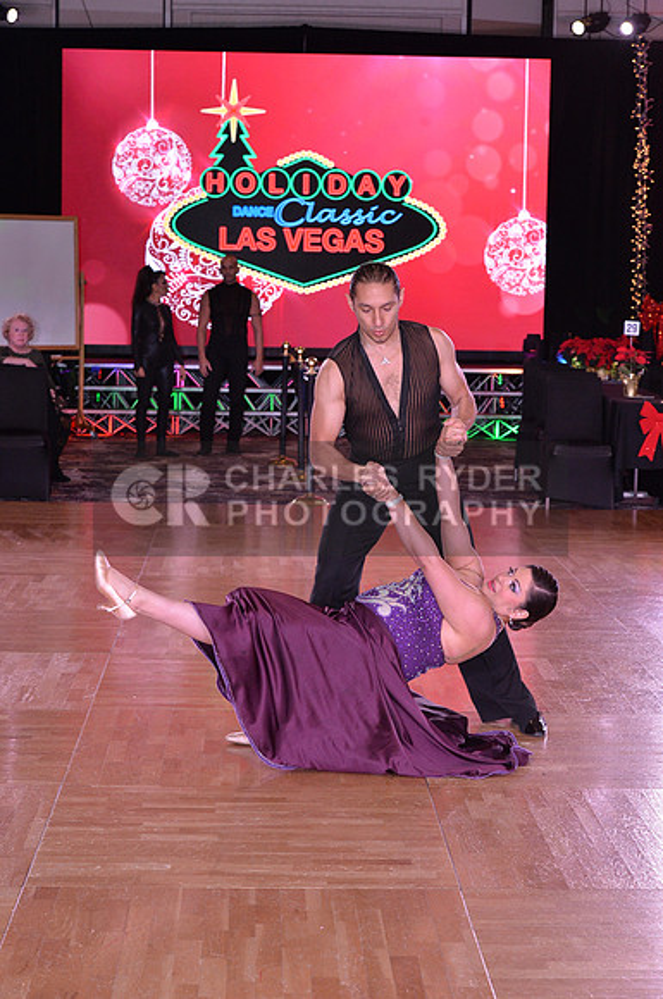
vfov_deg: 23.7
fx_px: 2383
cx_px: 332
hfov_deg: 15.8
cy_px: 500
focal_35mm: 86
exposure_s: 1/250
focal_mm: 86
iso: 2000
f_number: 7.1
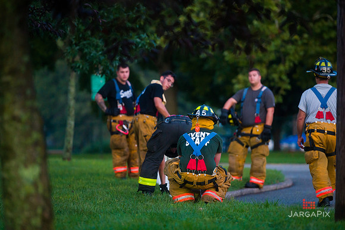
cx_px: 172
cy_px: 115
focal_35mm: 200
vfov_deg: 6.9
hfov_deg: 10.3
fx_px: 1916
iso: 3200
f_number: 3.2
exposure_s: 1/125
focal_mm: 200
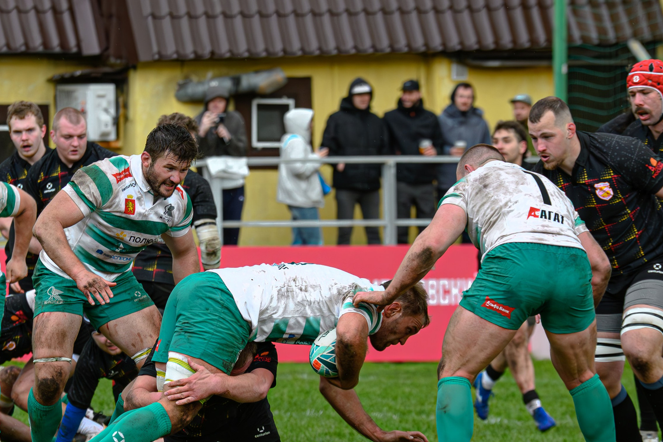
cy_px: 385
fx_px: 9428
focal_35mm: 512
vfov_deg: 2.7
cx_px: 261
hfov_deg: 4.0
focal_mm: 200
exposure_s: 1/1000
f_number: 5.6
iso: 1000
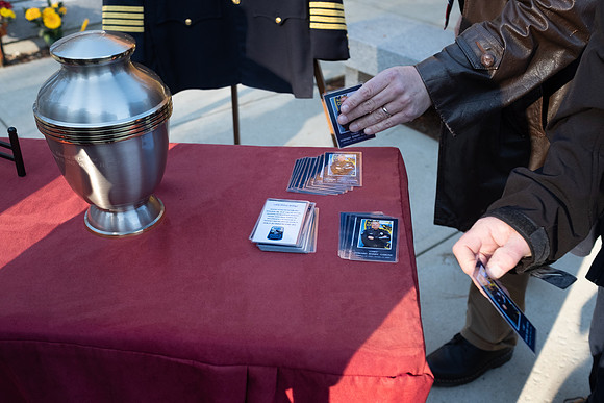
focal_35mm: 35
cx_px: 302
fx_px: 587
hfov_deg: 54.4
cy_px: 202
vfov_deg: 37.9
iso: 800
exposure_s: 1/640
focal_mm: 23
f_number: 3.6
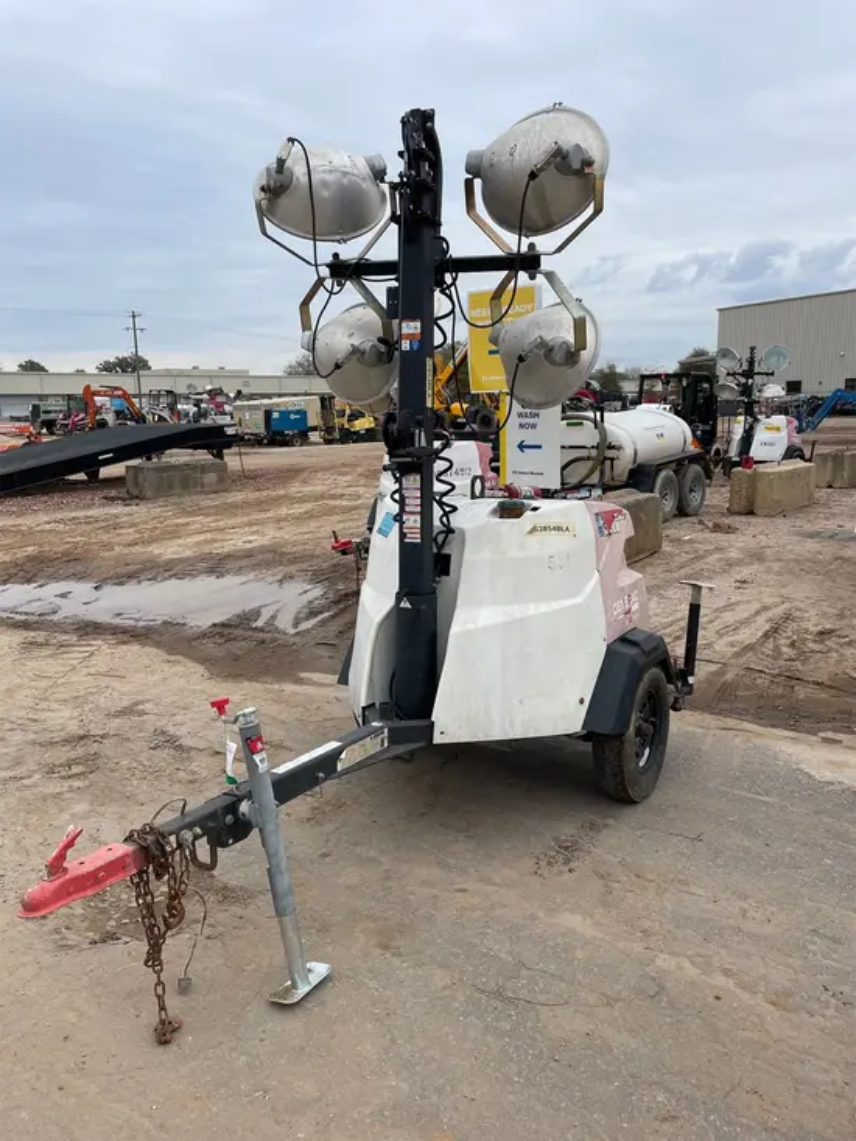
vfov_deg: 67.3
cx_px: 428
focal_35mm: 26
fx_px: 857
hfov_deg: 53.1
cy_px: 570
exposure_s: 1/1024
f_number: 1.6
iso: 50
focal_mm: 4.2
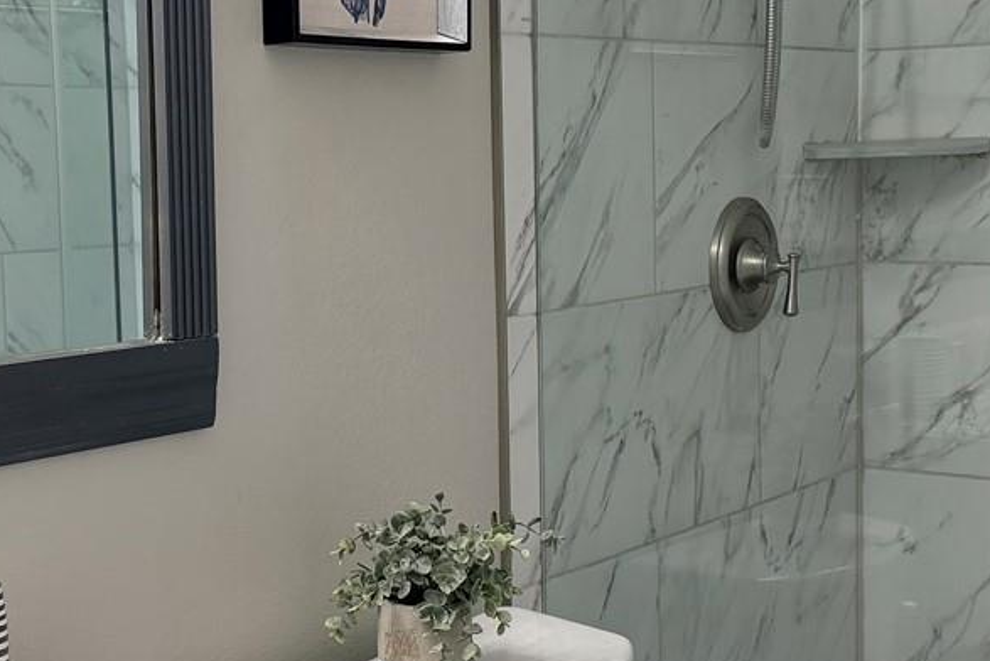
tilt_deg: -6.5
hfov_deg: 29.6
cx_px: 386
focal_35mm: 68
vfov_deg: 20.0
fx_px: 1871
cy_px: 349
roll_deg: +1.4
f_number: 1.78
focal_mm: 6.76
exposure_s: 1/120
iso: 200
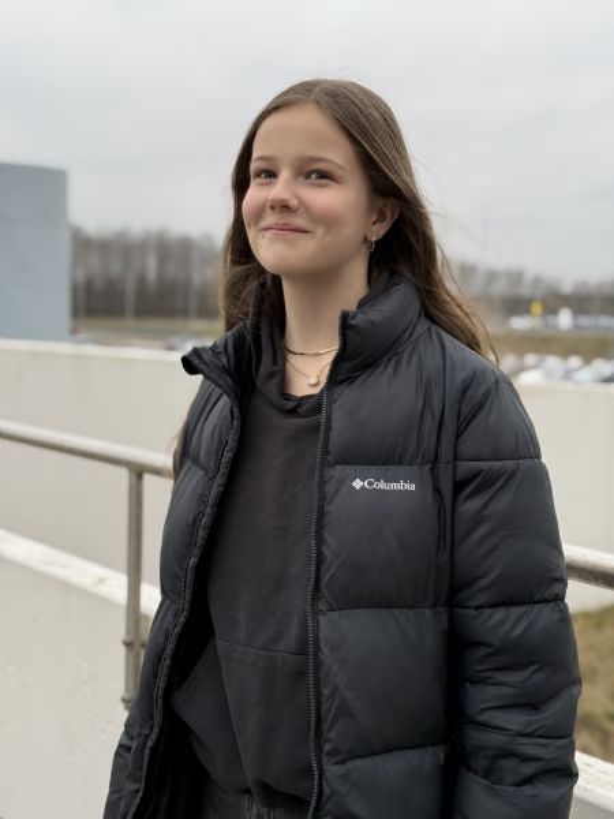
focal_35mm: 48
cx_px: 307
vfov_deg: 39.7
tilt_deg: -6.7
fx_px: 1135
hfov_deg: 30.3
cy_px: 410
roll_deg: -2.2
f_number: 1.78
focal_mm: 6.76
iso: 64
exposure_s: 1/299
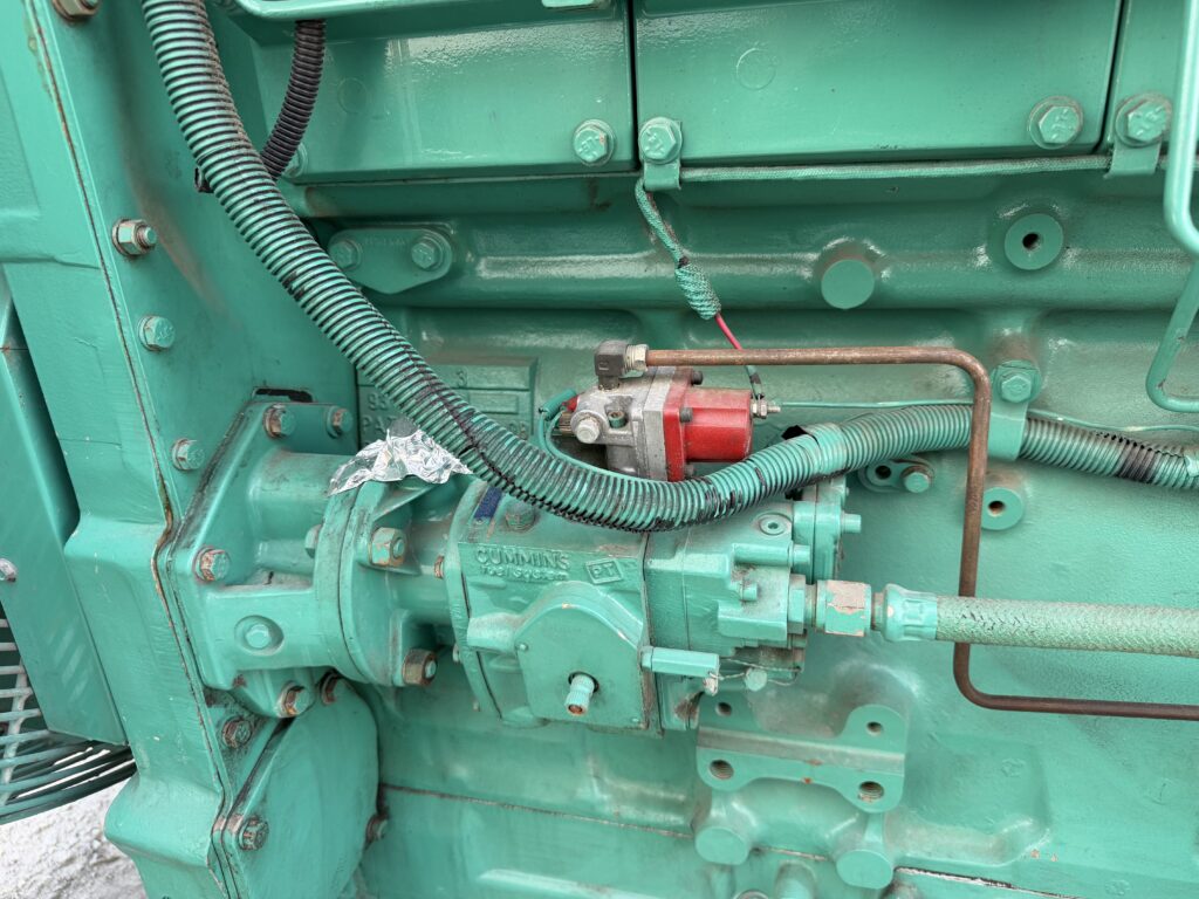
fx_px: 831
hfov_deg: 71.6
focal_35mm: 24
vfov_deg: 56.8
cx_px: 600
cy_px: 450
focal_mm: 6.76
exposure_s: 1/166
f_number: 1.78
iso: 100
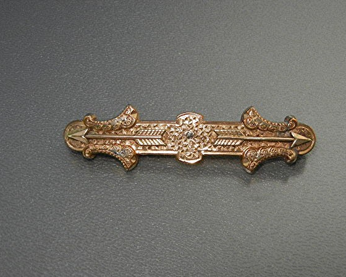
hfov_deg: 32.4
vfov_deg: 26.2
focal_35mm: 58
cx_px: 193
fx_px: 594
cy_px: 138
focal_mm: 9.3
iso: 800
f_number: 7.8
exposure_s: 1/30
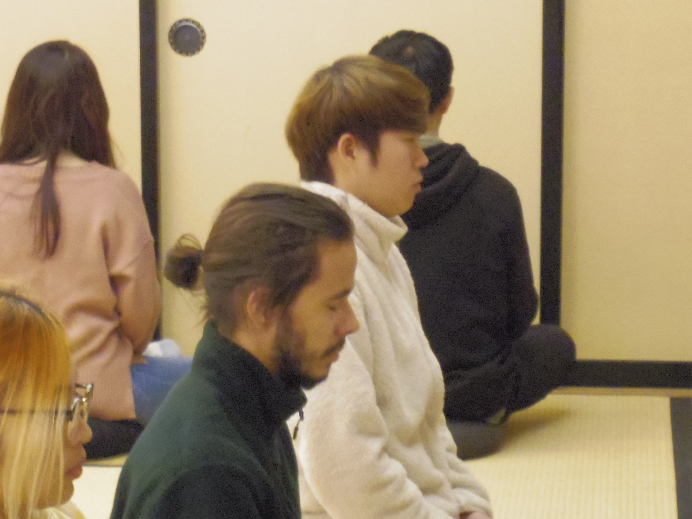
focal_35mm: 140
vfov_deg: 10.6
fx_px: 2798
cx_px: 392
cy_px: 330
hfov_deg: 14.1
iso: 3200
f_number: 4.5
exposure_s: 1/8
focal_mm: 15
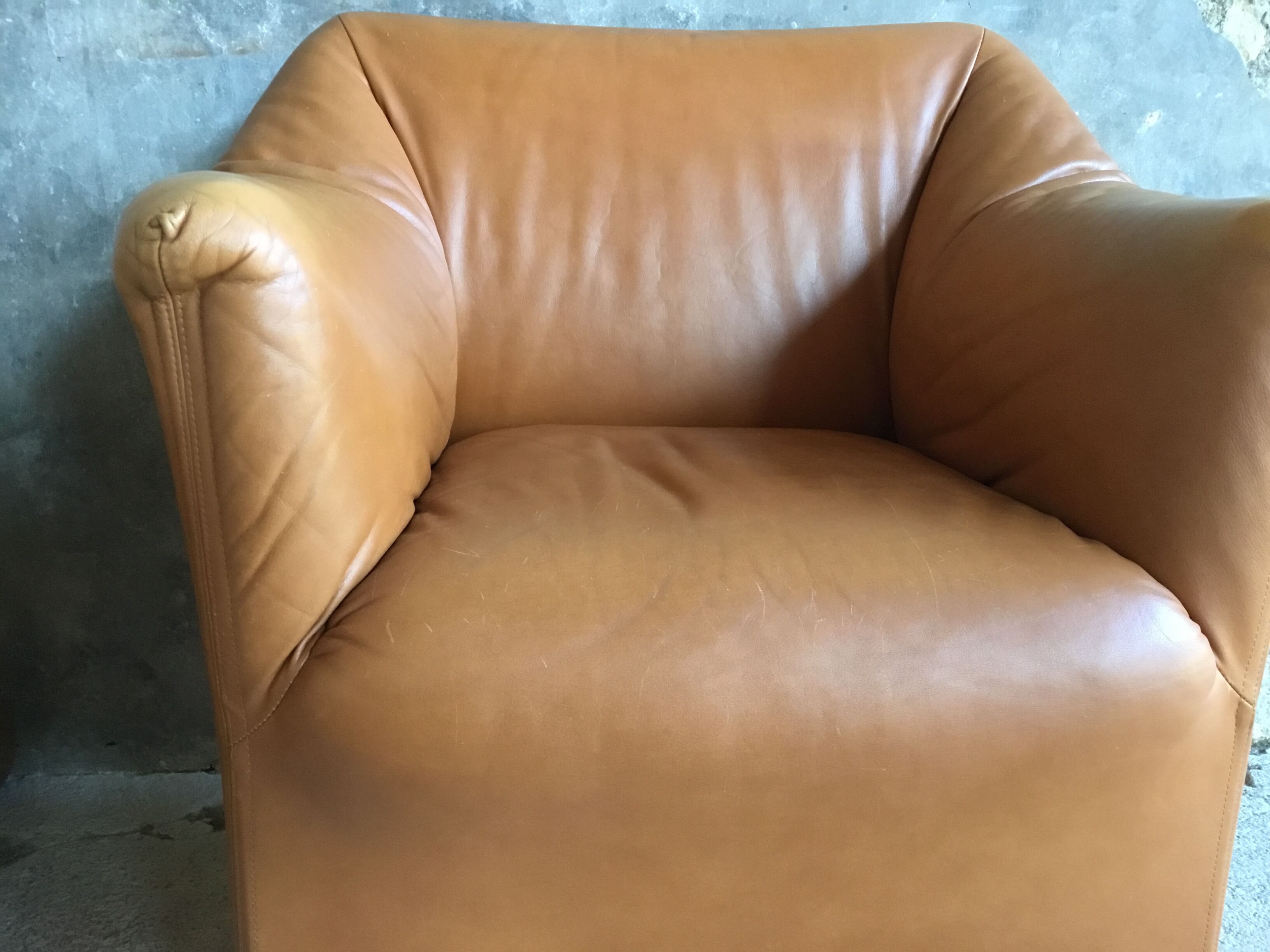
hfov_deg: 58.4
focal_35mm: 31
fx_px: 1137
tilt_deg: -14.0
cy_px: 476
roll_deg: +0.0
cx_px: 635
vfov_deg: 45.4
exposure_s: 1/33
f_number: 2.4
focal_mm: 3.3
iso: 160
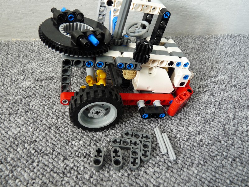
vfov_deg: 51.4
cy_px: 94
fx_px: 194
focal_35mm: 27
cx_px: 124
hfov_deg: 65.3
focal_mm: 4.8
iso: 100
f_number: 3.2
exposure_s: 1/2.5
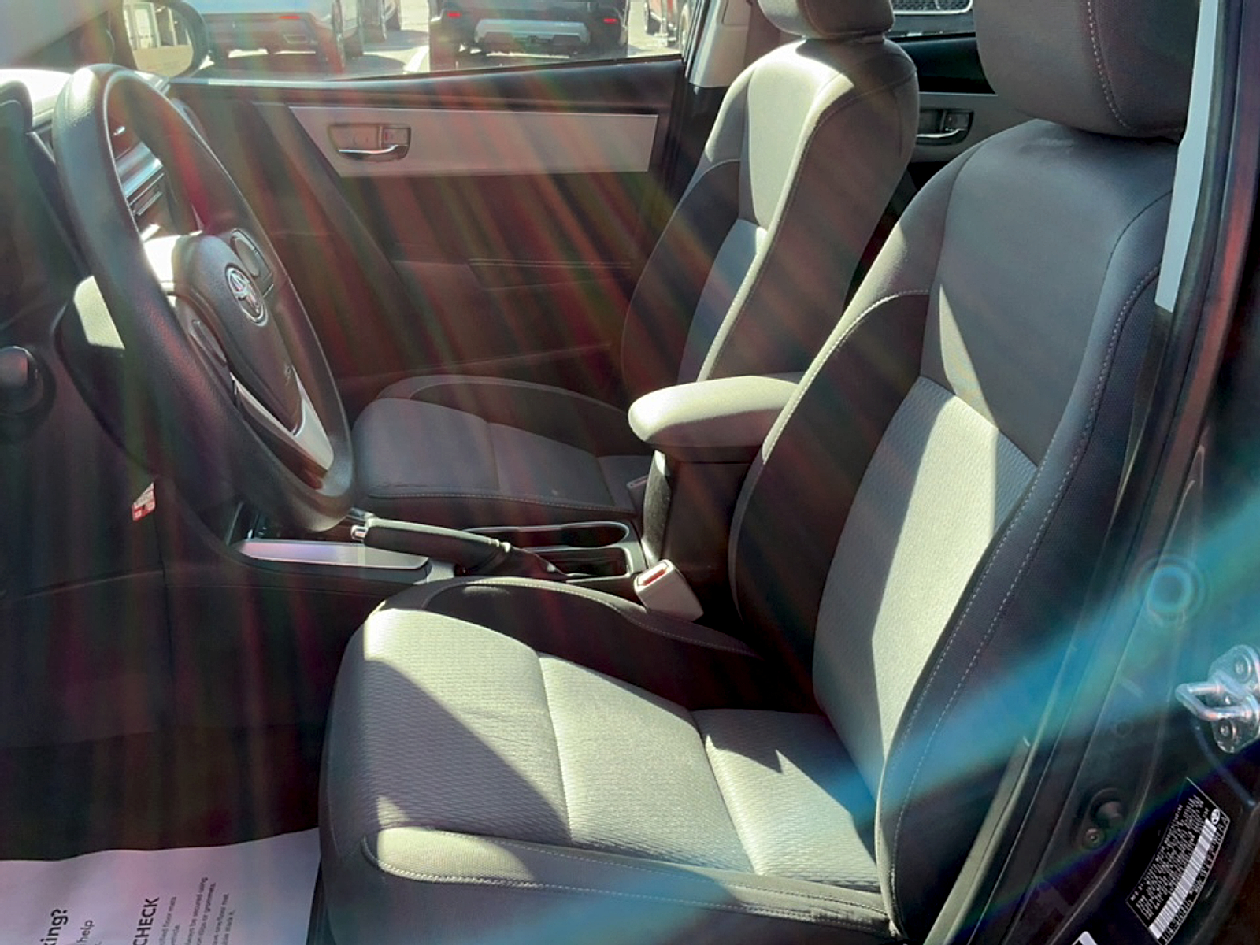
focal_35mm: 30
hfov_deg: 60.0
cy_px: 472
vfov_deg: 46.8
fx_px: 1092
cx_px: 630
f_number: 1.8
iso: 20
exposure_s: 1/217
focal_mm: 3
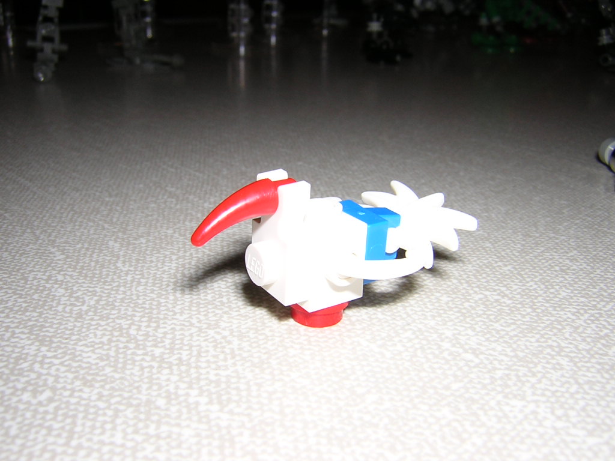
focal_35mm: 36
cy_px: 230
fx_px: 640
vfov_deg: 39.7
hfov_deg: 51.4
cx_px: 308
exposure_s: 1/60.1
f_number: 5.2
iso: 100
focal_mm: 4.7
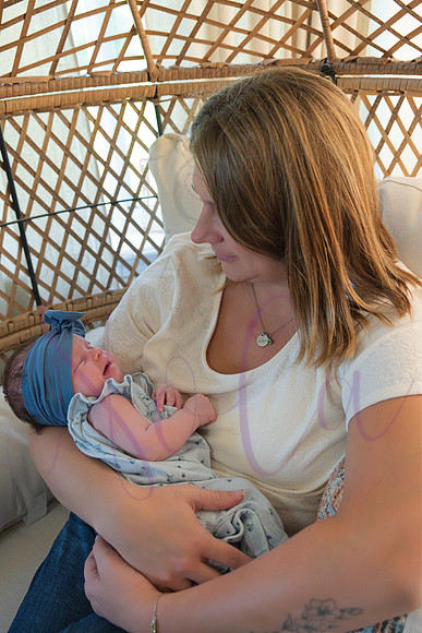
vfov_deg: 55.1
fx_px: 606
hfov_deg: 38.4
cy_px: 316
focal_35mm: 34
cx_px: 211
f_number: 4.5
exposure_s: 1/320
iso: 1600
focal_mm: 34.5
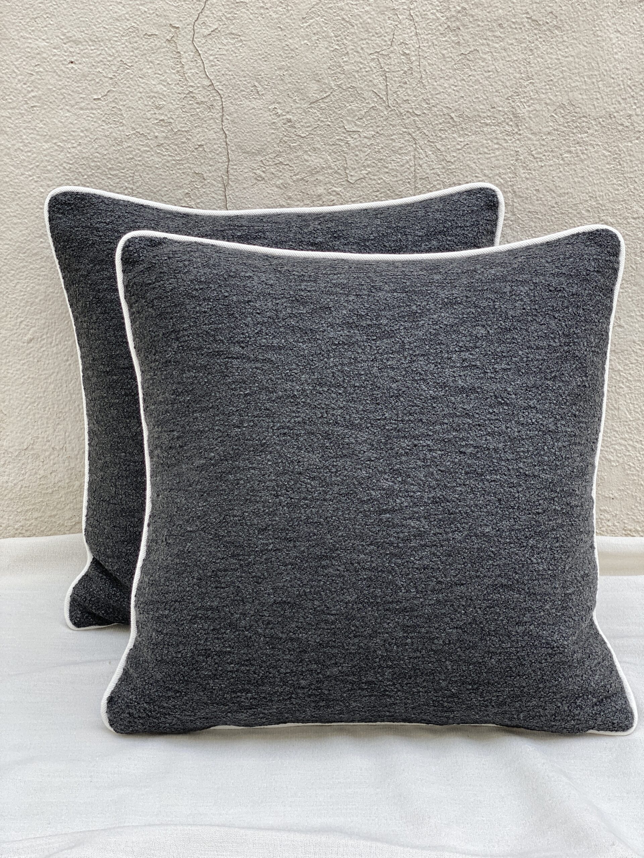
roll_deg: +0.7
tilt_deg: -15.5
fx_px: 1290
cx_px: 322
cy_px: 429
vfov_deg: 36.8
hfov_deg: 28.0
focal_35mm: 52
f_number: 2
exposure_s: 1/122
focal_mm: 6
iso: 25
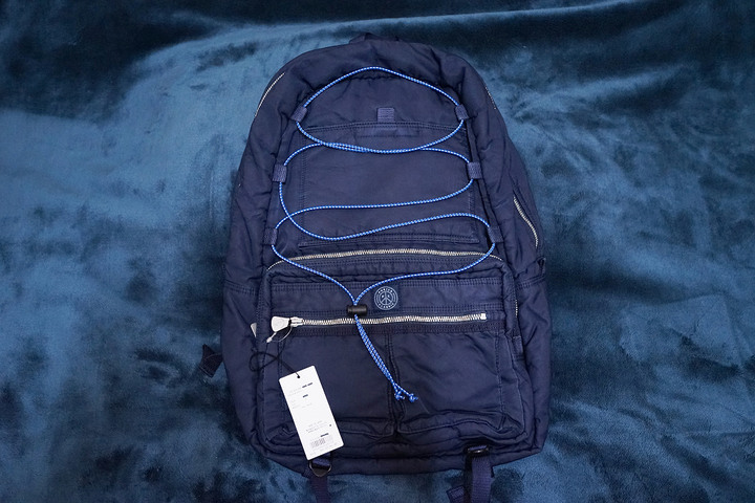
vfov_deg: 37.9
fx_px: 734
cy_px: 252
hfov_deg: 54.4
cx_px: 378
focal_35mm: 35
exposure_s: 1/80
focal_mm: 35
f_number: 3.5
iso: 6400
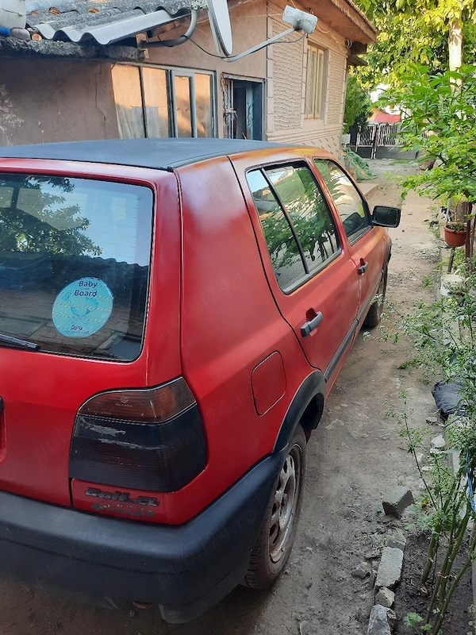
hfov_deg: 54.9
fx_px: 458
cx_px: 238
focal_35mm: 25
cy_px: 318
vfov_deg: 69.4
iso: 100
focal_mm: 4.6
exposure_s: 1/50
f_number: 2
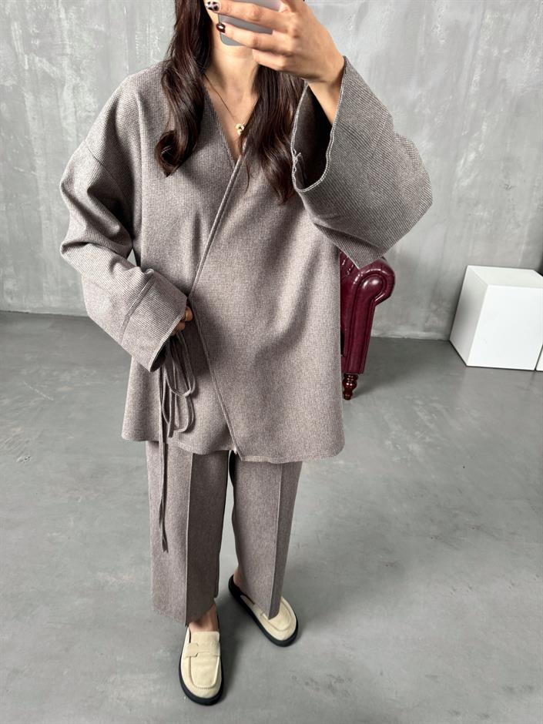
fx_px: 502
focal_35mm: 24
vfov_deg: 71.6
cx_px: 272
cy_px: 362
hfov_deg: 56.8
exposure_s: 1/121
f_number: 1.78
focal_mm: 6.76
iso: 160
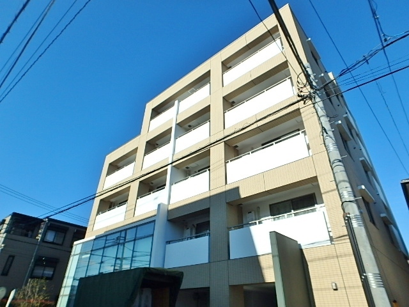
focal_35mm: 21
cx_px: 204
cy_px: 154
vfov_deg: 63.4
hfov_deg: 79.0
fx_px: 248
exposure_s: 1/1600
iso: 125
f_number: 3.5
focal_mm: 3.7
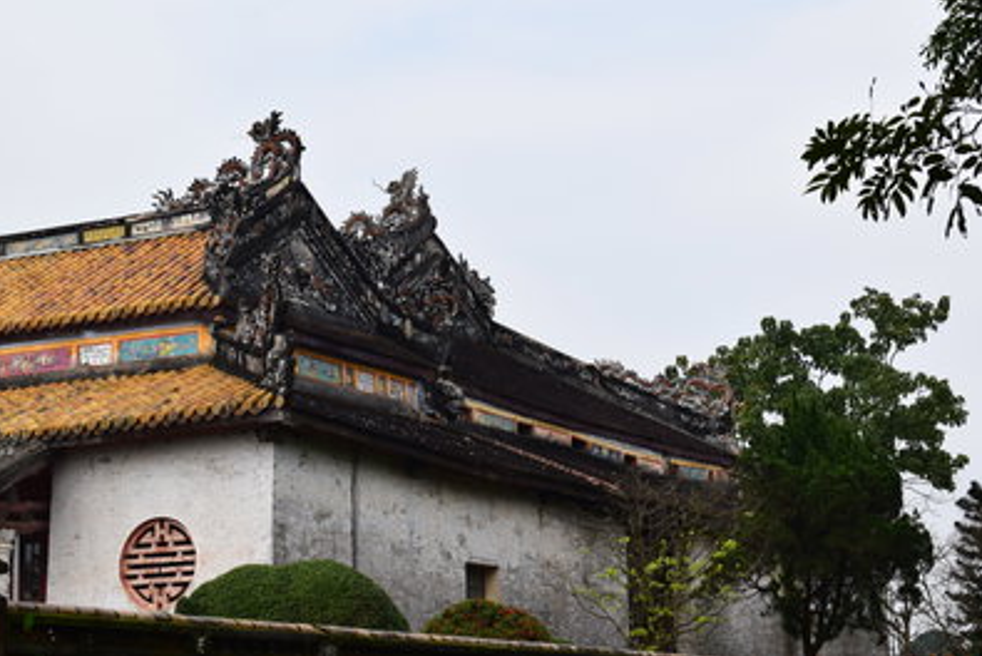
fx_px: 2279
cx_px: 492
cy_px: 329
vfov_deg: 16.4
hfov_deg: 24.3
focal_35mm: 84
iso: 400
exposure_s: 1/500
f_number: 11
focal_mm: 55
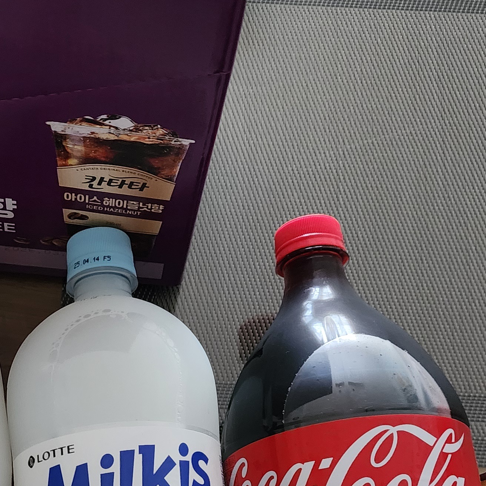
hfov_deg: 27.2
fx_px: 985
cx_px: 101
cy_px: 451
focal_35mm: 62
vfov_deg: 26.6
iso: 640
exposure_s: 1/24
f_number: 1.8
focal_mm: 6.4
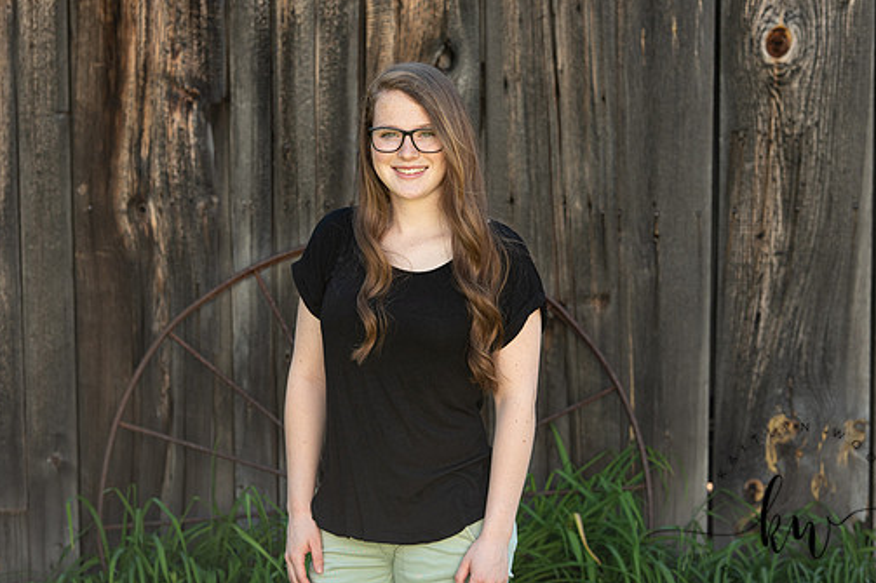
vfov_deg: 9.8
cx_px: 455
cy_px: 295
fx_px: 3405
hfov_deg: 14.7
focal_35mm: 140
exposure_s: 1/200
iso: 400
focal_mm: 120
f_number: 5.6
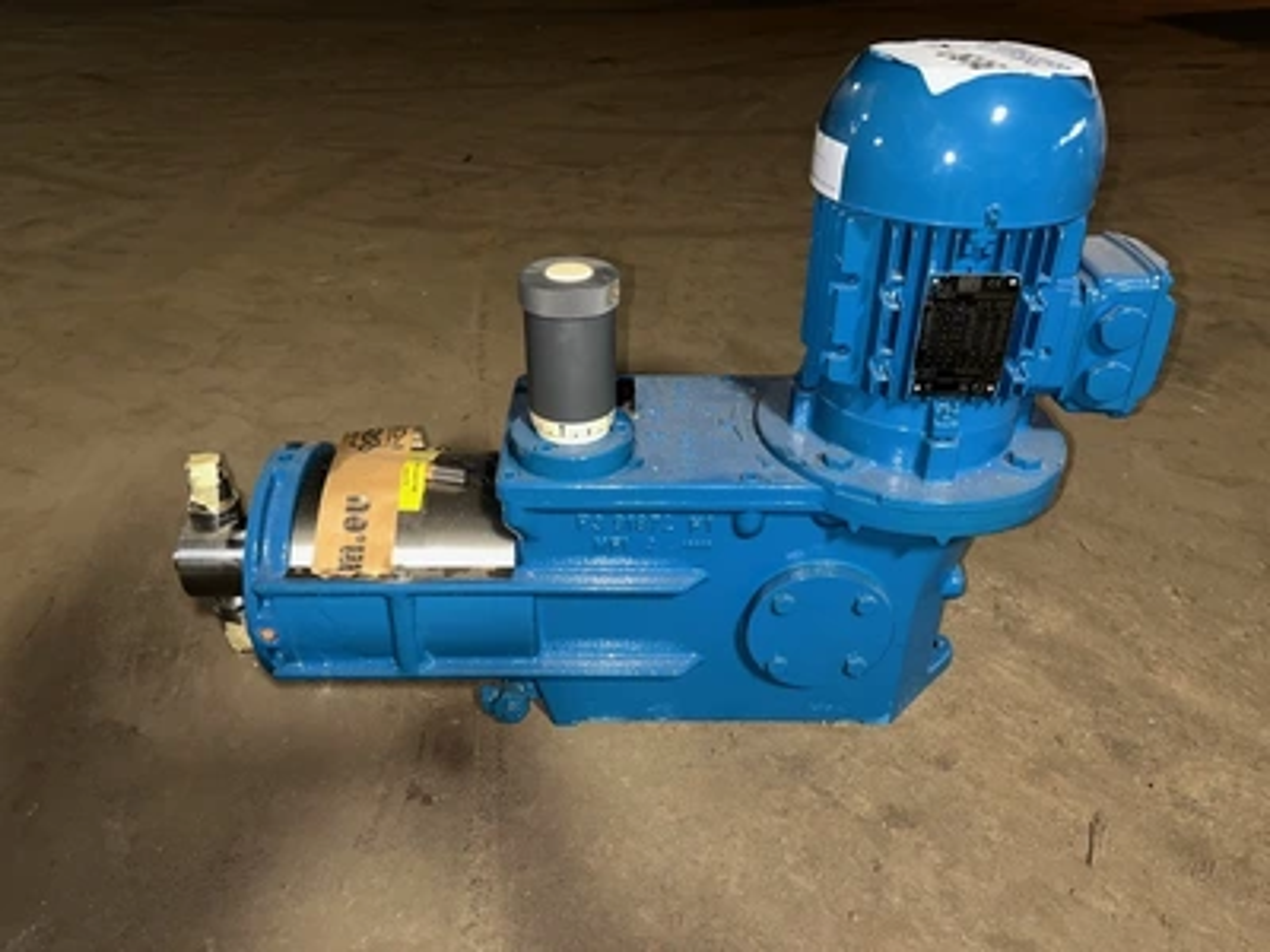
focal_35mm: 26
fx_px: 954
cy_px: 476
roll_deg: -1.8
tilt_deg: -30.5
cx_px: 635
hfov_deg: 67.3
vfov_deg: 53.1
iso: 80
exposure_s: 1/5
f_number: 1.6
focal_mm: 5.1
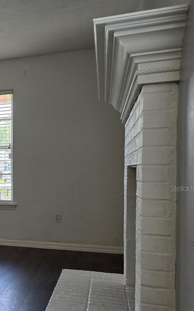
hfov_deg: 22.6
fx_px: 397
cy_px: 188
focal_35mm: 47
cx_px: -93
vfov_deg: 42.4
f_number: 1.7
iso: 100
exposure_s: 1/120
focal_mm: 6.3
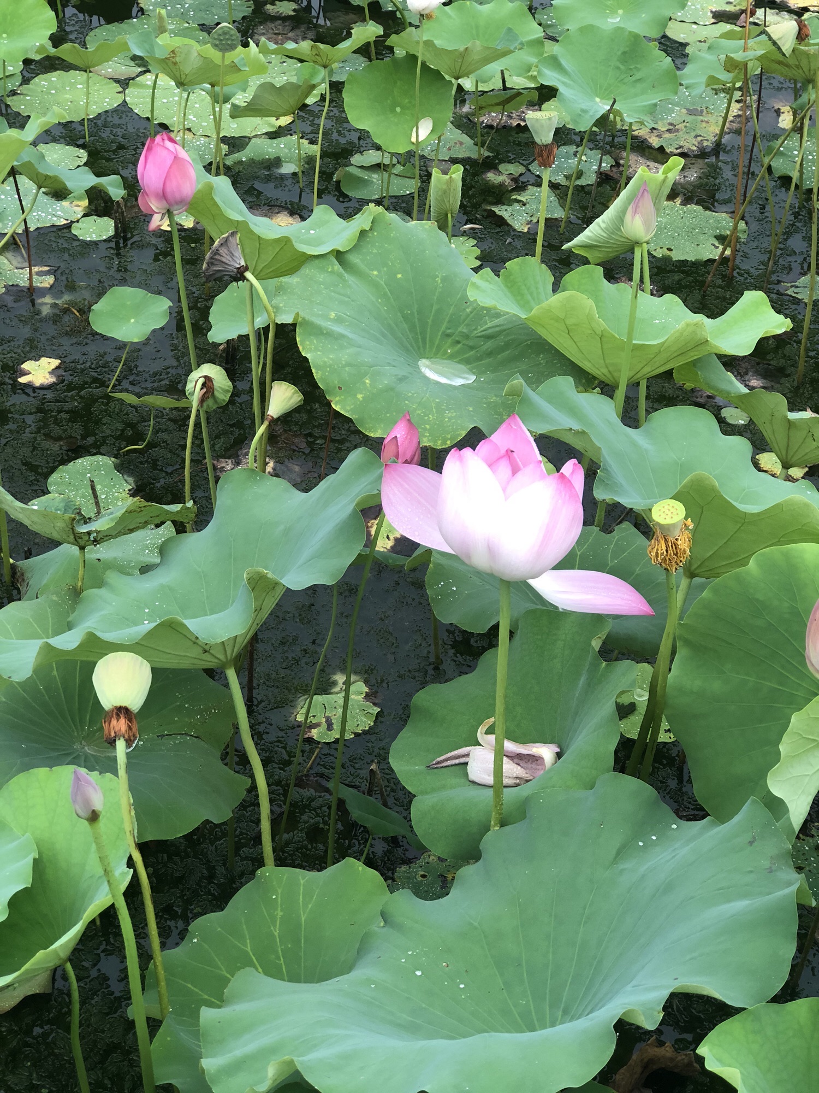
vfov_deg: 33.8
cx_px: 410
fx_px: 1798
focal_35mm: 57
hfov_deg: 25.7
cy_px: 546
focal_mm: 6.6
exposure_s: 1/120
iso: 100
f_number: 2.8
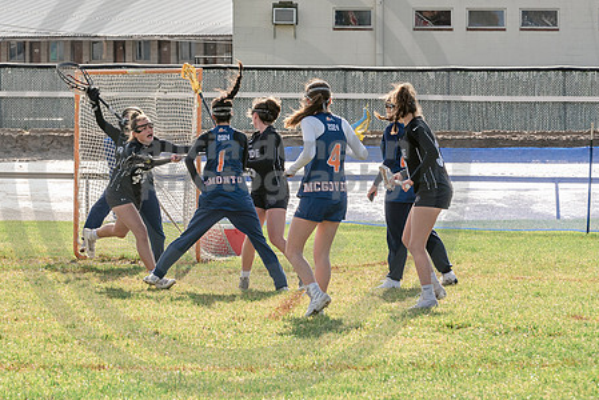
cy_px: 107
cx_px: 150
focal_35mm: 196
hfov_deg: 10.5
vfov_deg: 7.0
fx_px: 3263
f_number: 9
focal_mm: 125
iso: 400
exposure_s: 1/1250
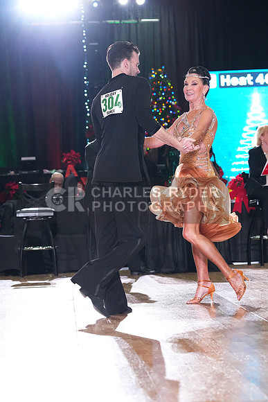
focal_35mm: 106
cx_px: 134
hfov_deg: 12.9
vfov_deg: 19.3
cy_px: 201
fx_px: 1183
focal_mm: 106
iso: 6400
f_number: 5
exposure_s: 1/400
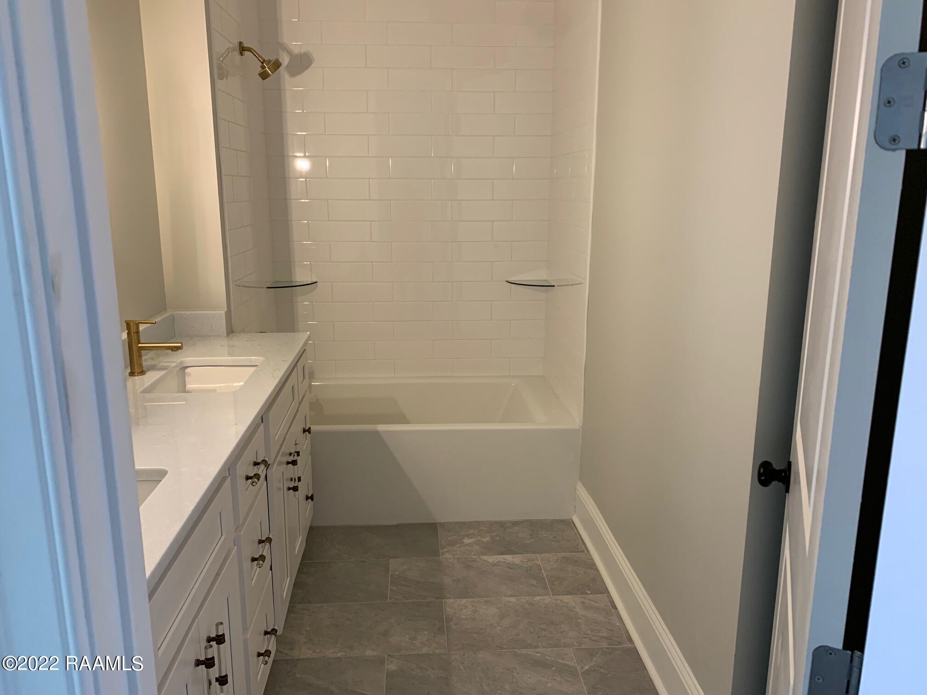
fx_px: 696
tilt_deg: -12.6
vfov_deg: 53.1
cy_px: 348
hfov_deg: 67.3
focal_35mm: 26
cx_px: 464
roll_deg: +0.1
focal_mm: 4.25
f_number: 1.8
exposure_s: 1/60
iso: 125
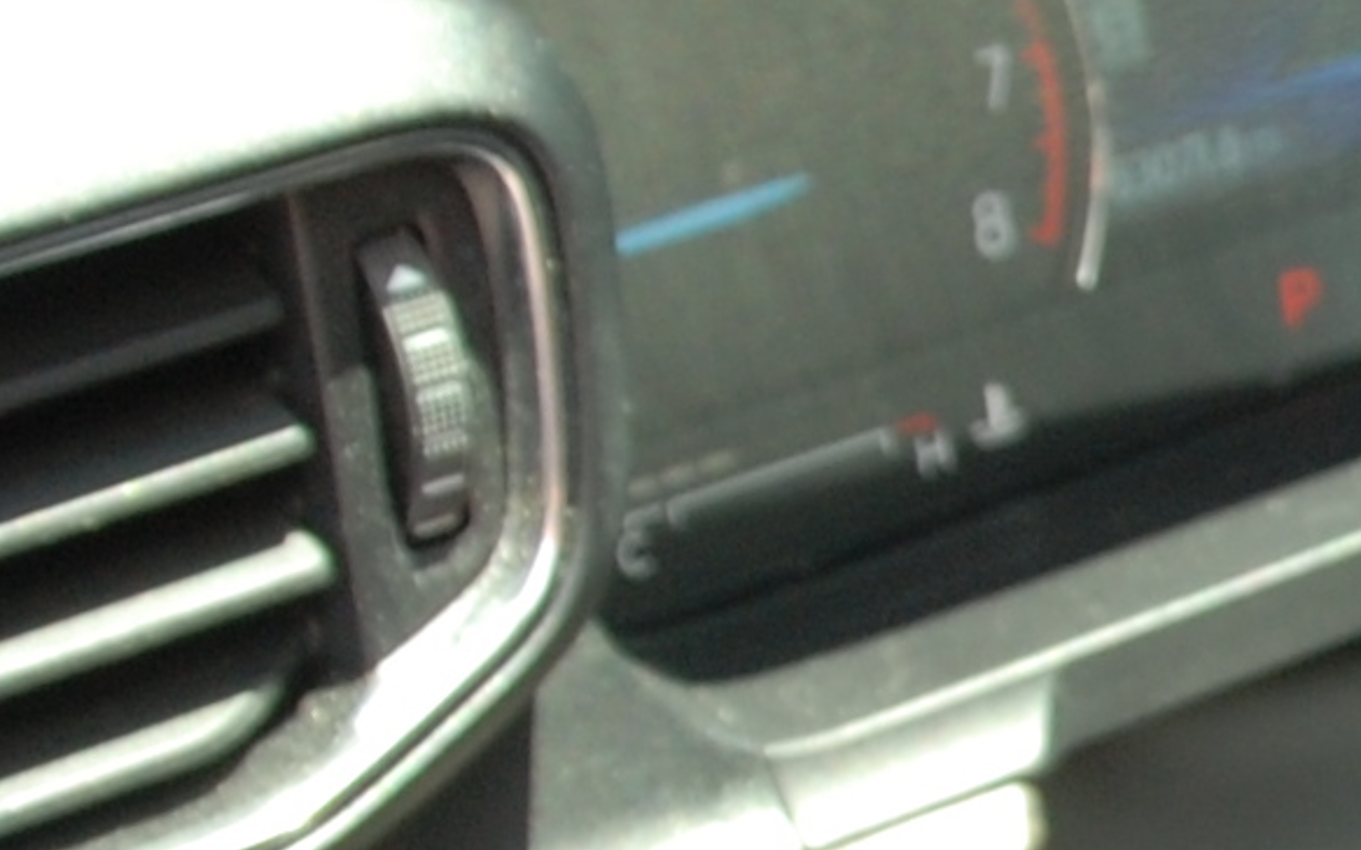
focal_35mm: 183
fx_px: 6786
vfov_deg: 7.2
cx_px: 2008
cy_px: 689
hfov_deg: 11.0
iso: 200
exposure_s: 1/100
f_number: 5
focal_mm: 18
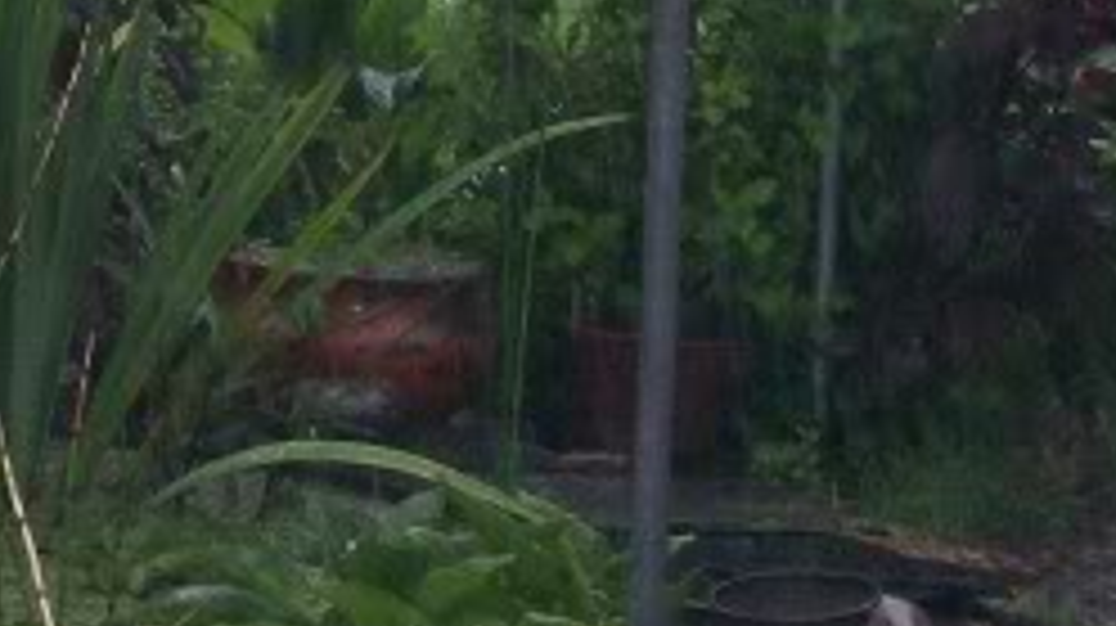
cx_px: -220
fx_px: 5825
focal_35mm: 197
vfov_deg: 6.1
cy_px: 50
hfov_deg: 10.8
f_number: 3.8
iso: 140
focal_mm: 11.6
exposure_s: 1/95.5
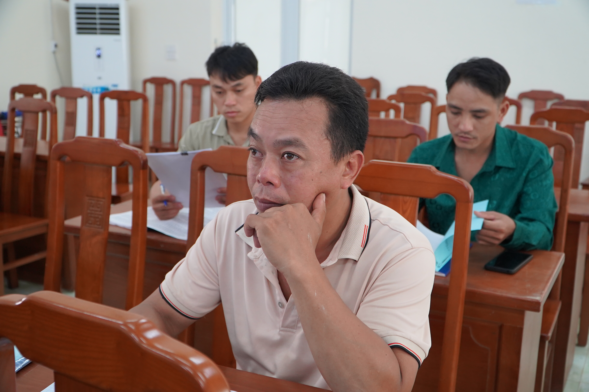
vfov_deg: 35.9
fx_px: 605
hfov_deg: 51.9
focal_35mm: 37
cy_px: 196
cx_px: 294
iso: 1600
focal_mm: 25
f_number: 4
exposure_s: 1/160
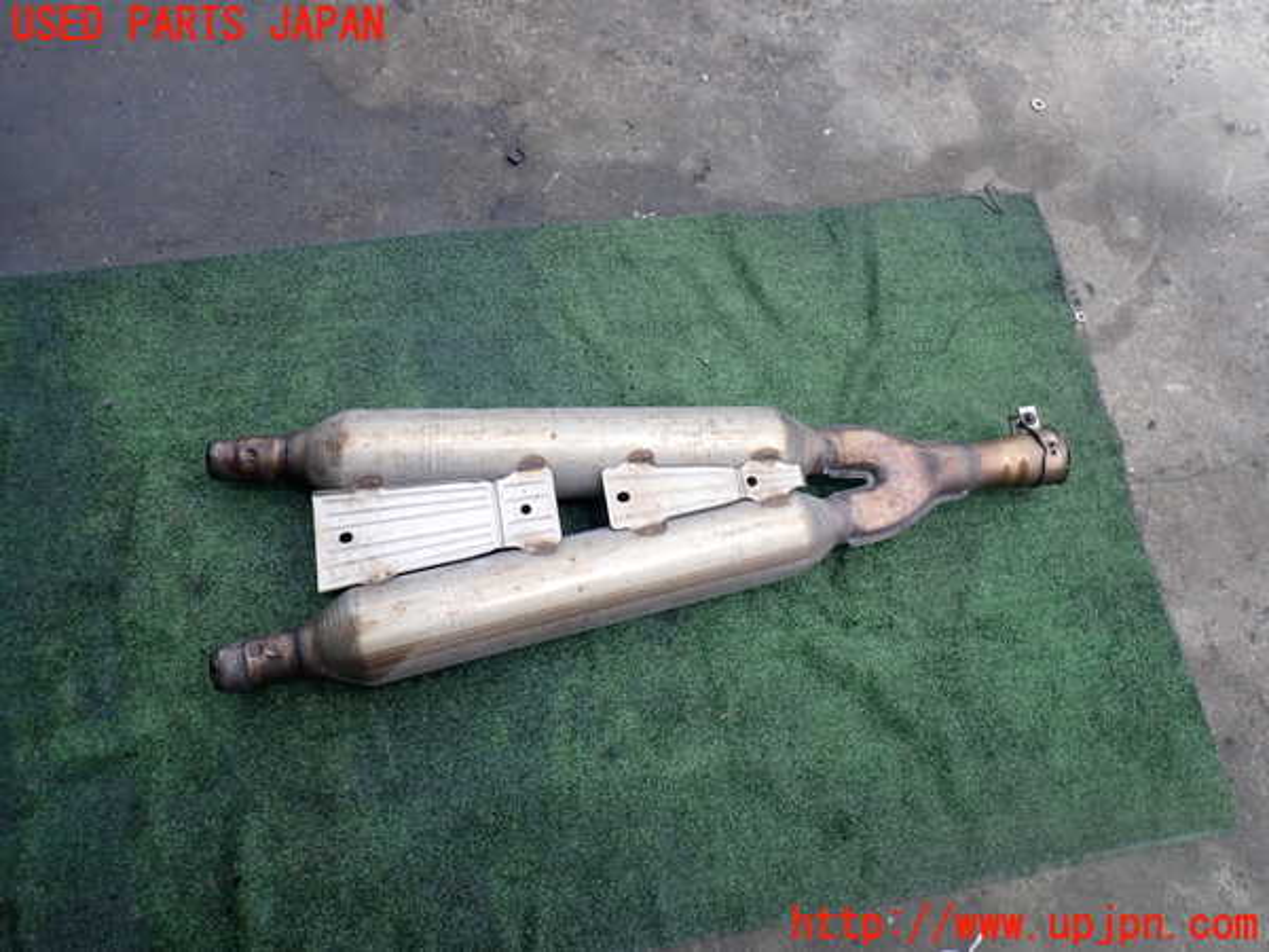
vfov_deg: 54.9
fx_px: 916
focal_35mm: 25
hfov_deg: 69.4
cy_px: 476
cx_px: 634
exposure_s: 1/640
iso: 100
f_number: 2.8
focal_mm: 4.5
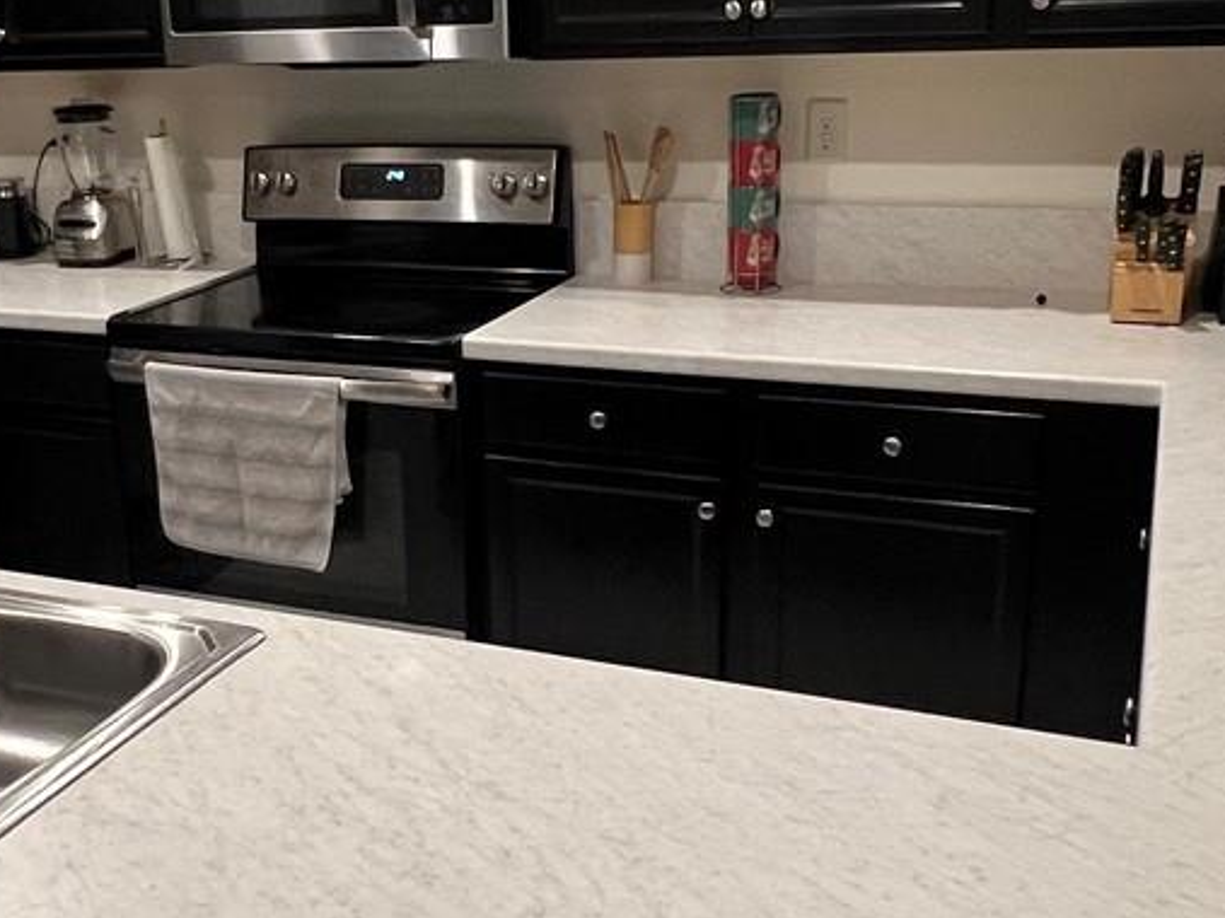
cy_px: 478
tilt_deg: -18.0
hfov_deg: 45.2
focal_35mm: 41
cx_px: 430
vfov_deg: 35.1
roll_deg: +2.6
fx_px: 1451
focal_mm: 1.57
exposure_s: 1/60
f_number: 1.8
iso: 320
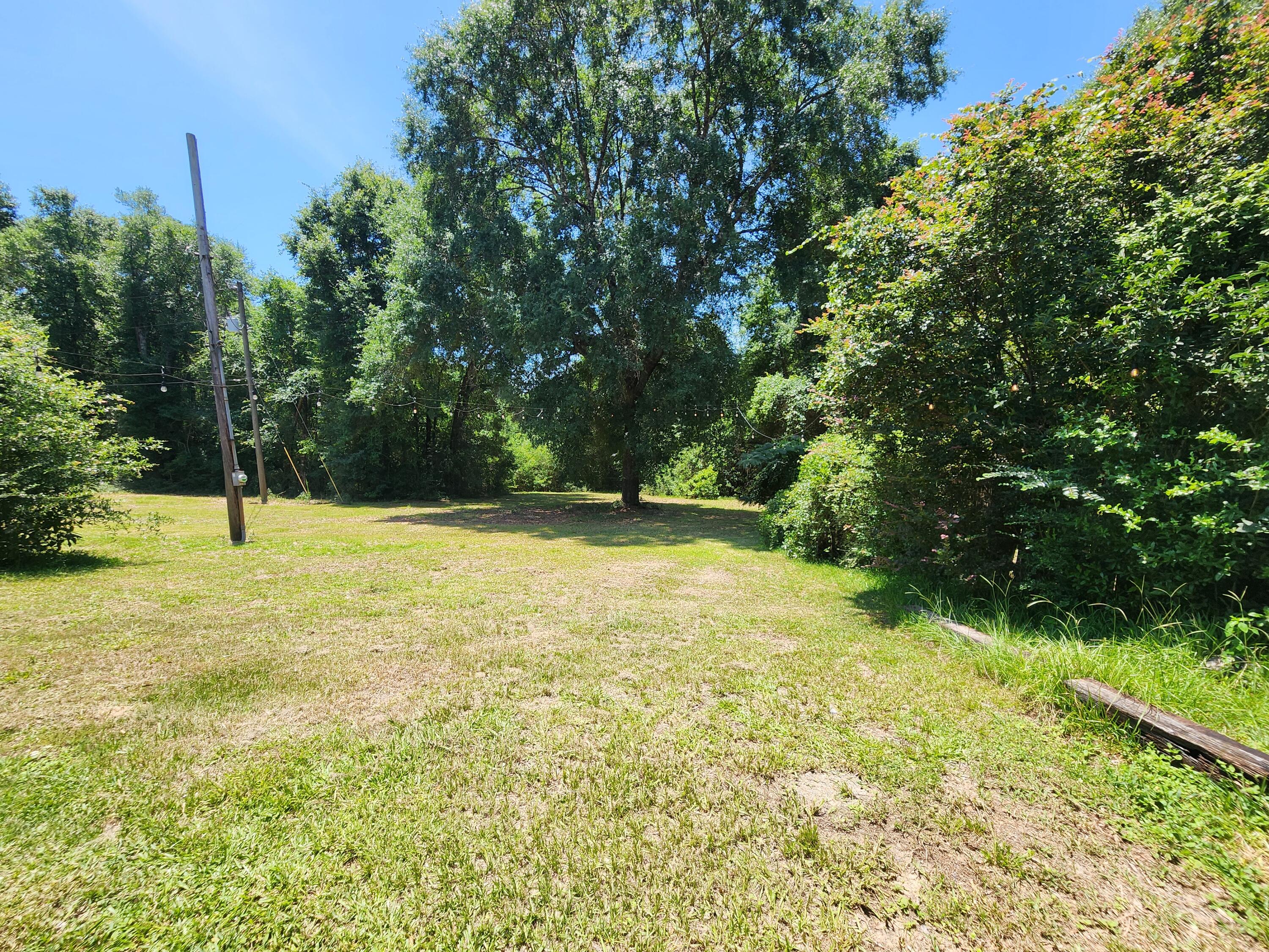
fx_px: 477
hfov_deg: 106.2
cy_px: 476
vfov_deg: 89.9
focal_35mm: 13
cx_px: 634
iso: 50
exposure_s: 1/836
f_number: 2.2
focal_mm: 2.2
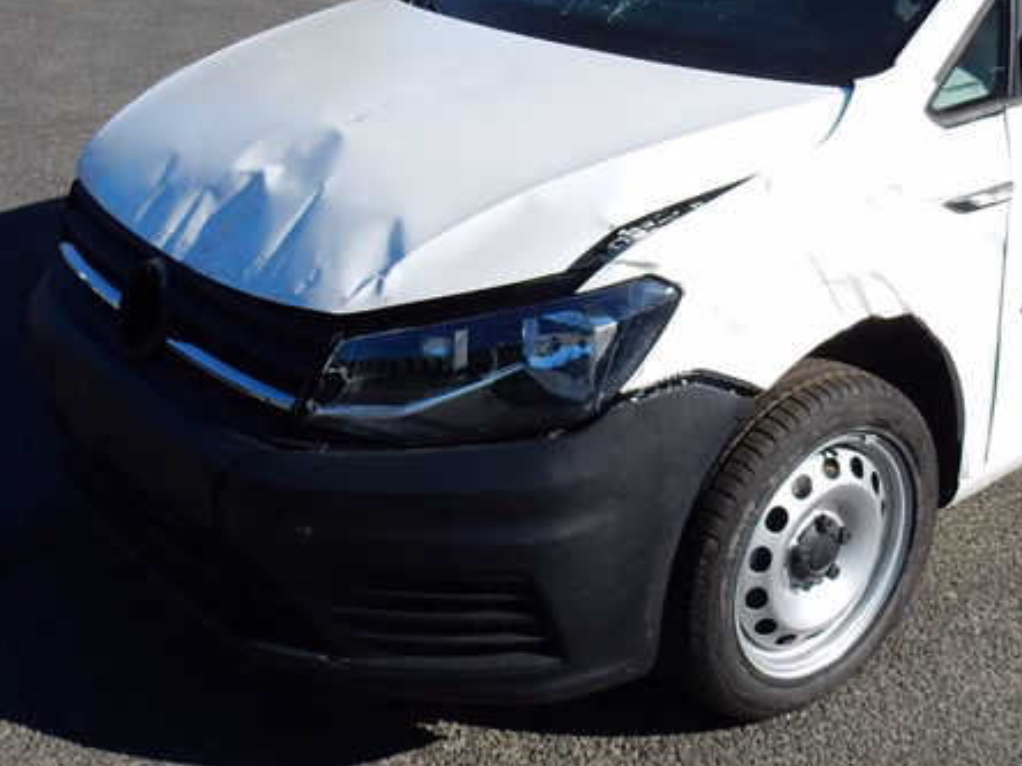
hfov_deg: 41.3
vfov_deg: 31.6
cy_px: 186
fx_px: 1329
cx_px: 718
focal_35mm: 45
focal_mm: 4.5
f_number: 3.7
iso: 125
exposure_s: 1/1250
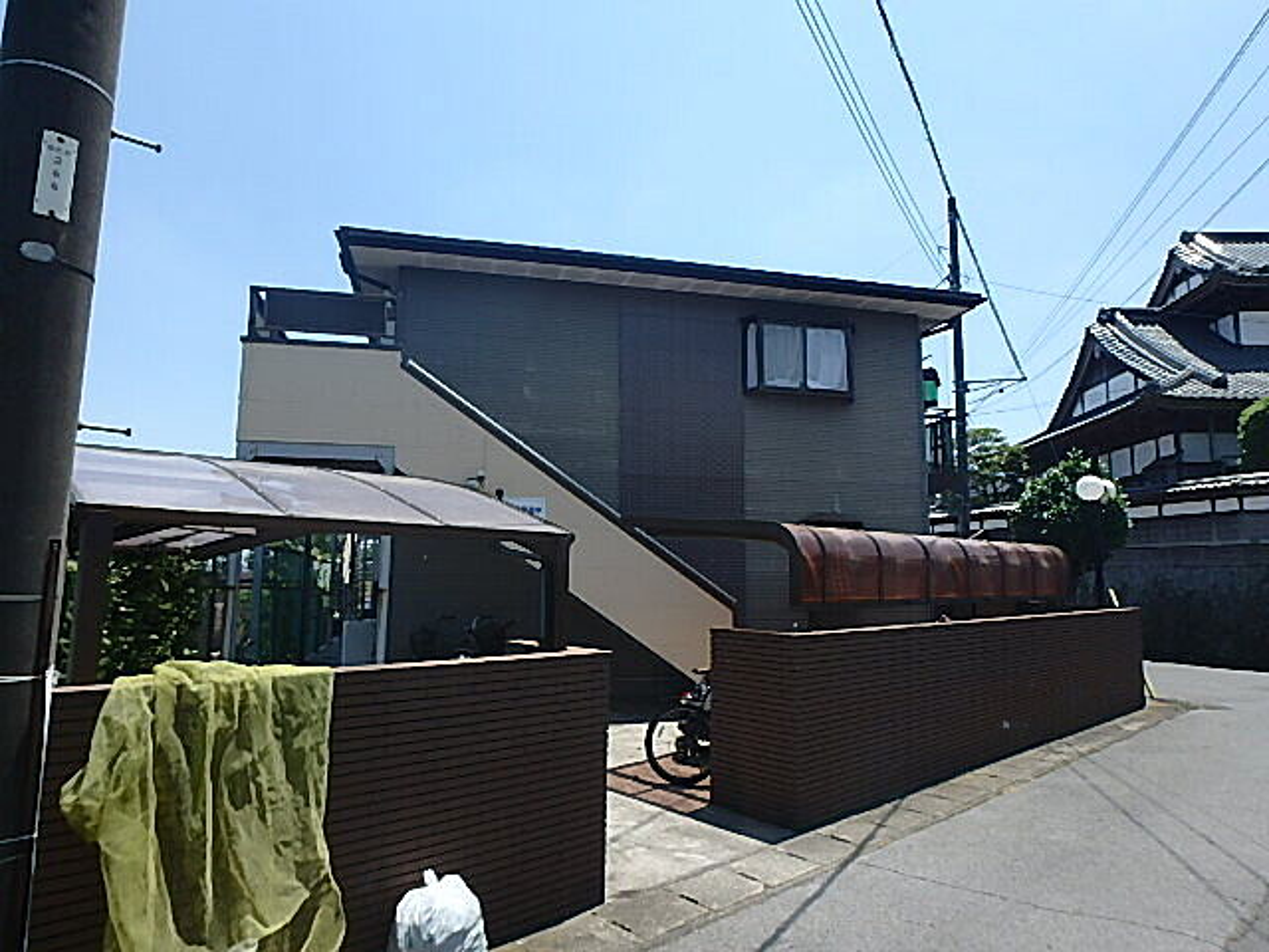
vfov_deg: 63.4
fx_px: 770
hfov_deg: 79.0
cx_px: 634
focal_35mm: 21
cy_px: 476
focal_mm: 3.7
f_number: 3.5
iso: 125
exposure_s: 1/1000
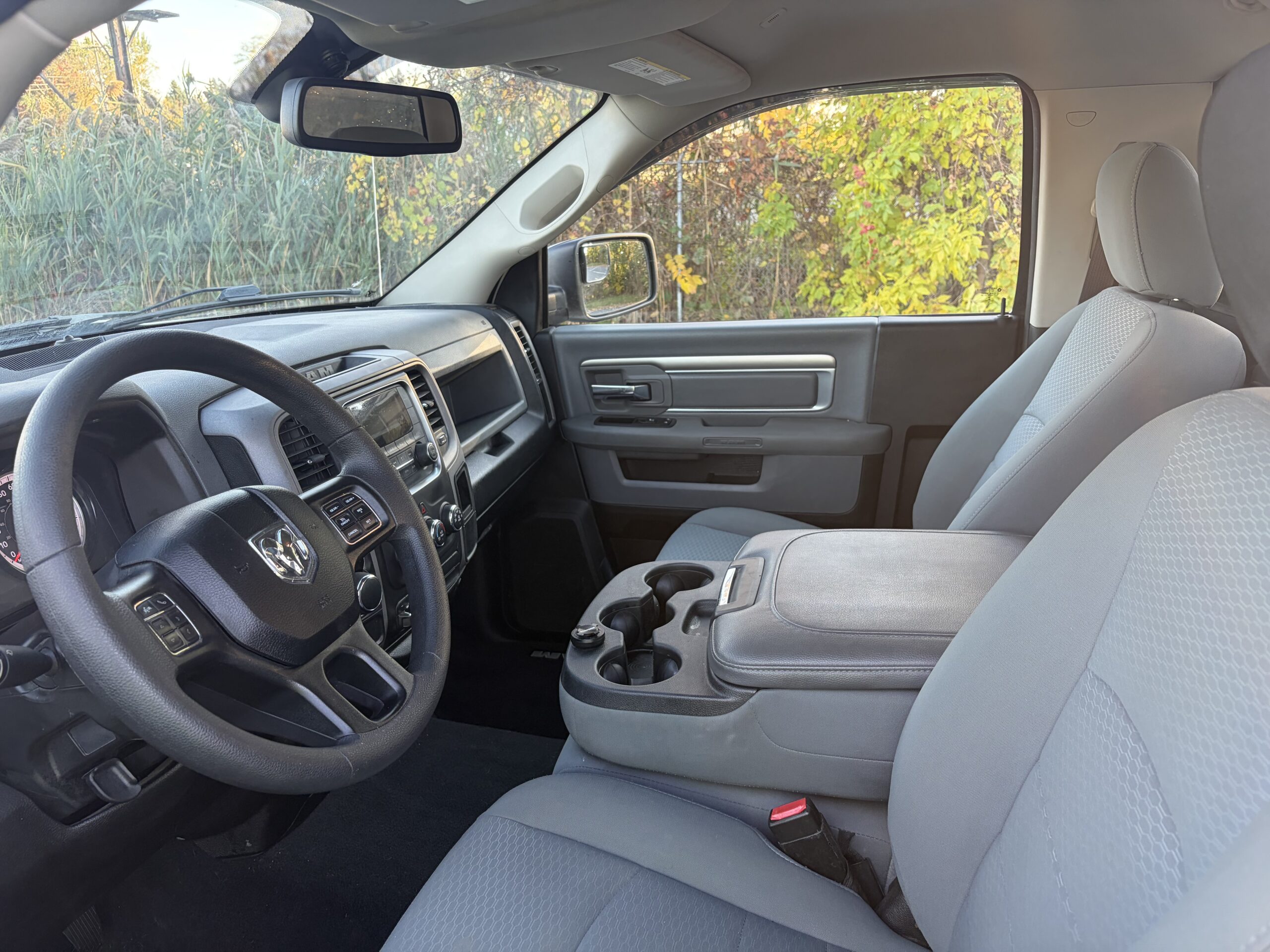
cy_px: 476
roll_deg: +1.2
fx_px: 954
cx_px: 635
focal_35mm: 26
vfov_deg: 53.1
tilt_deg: -16.0
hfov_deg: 67.3
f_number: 1.6
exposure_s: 1/122
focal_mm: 5.96
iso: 100
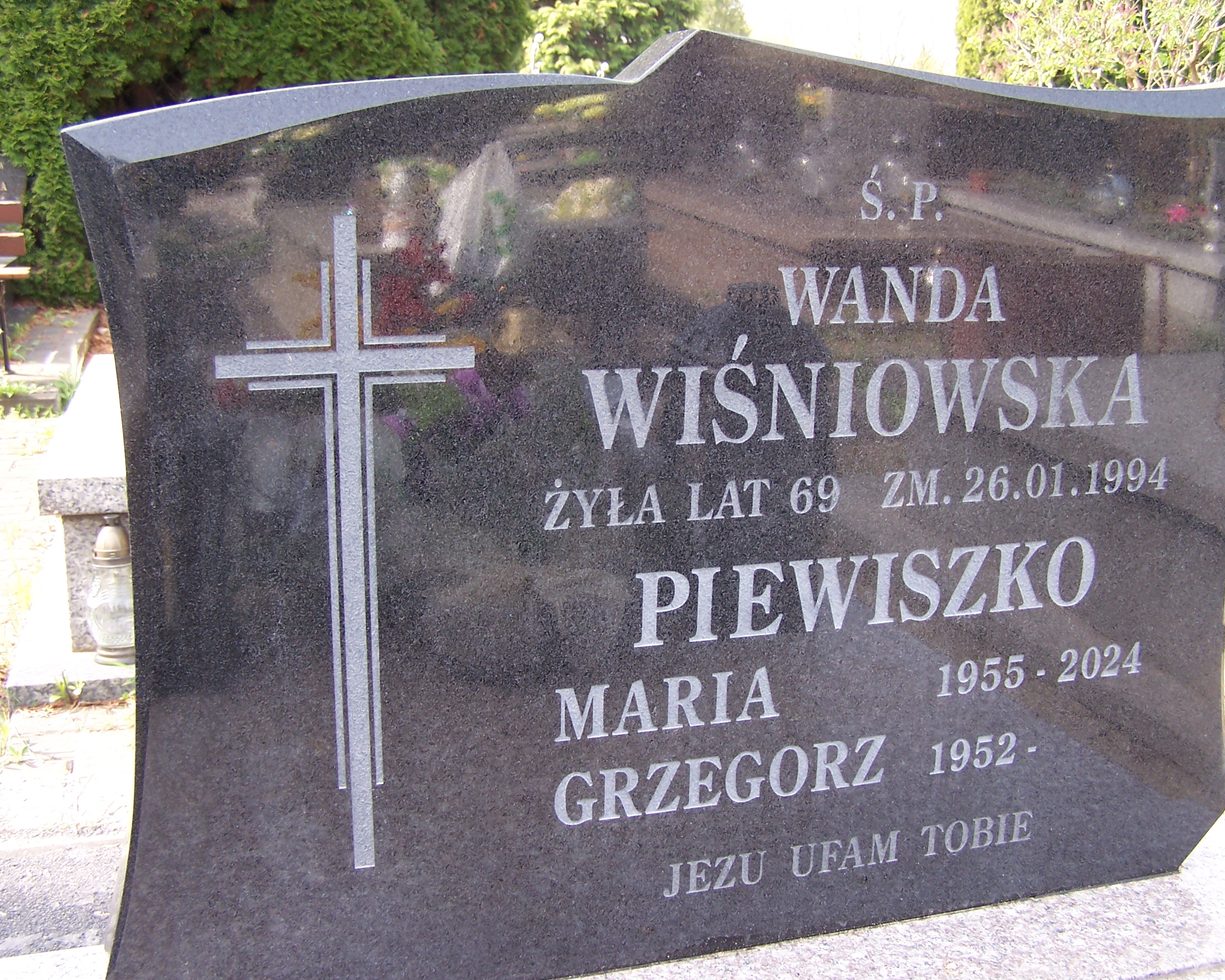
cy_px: 493
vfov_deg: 37.3
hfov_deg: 45.8
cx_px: 652
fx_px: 1450
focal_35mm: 40
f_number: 2.8
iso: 80
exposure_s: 1/80
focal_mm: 6.3
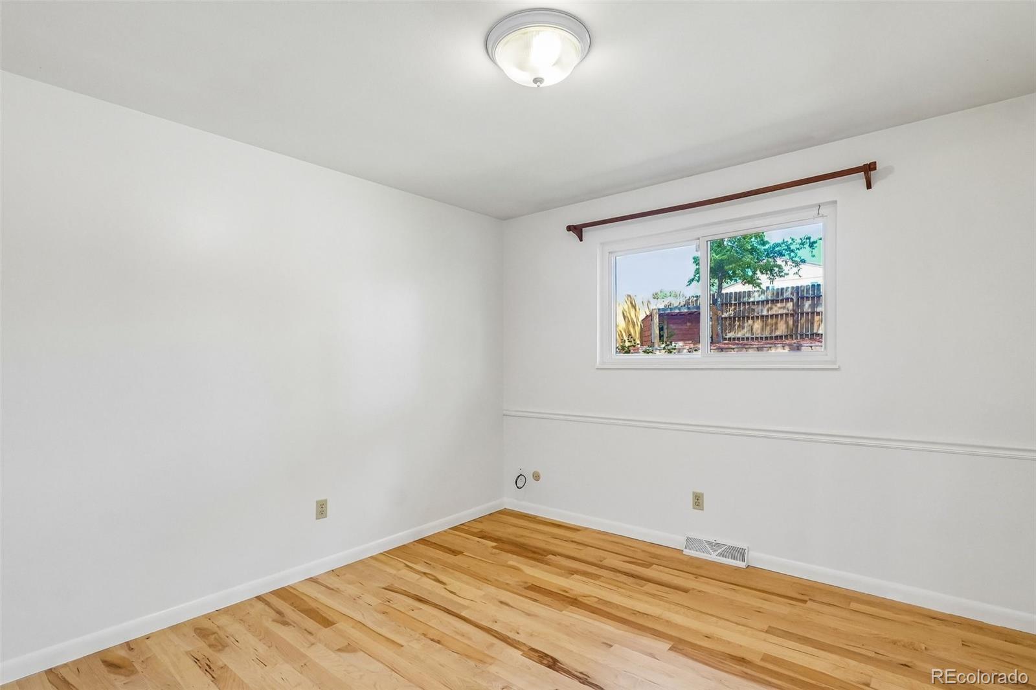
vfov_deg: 75.1
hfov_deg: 98.2
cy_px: 345
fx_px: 449
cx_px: 518
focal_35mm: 16
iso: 800
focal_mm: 10.4
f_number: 8
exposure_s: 1/10
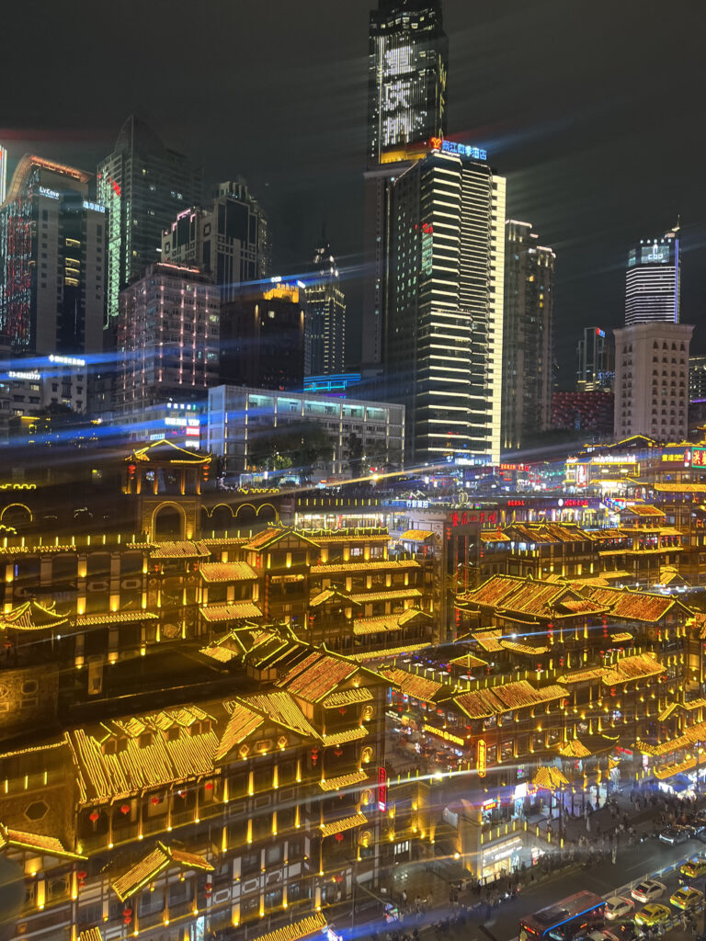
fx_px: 707
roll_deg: -0.4
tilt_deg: +0.0
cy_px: 470
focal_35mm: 26
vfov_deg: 67.3
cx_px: 353
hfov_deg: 53.1
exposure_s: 1/50
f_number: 1.6
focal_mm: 5.1
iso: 250
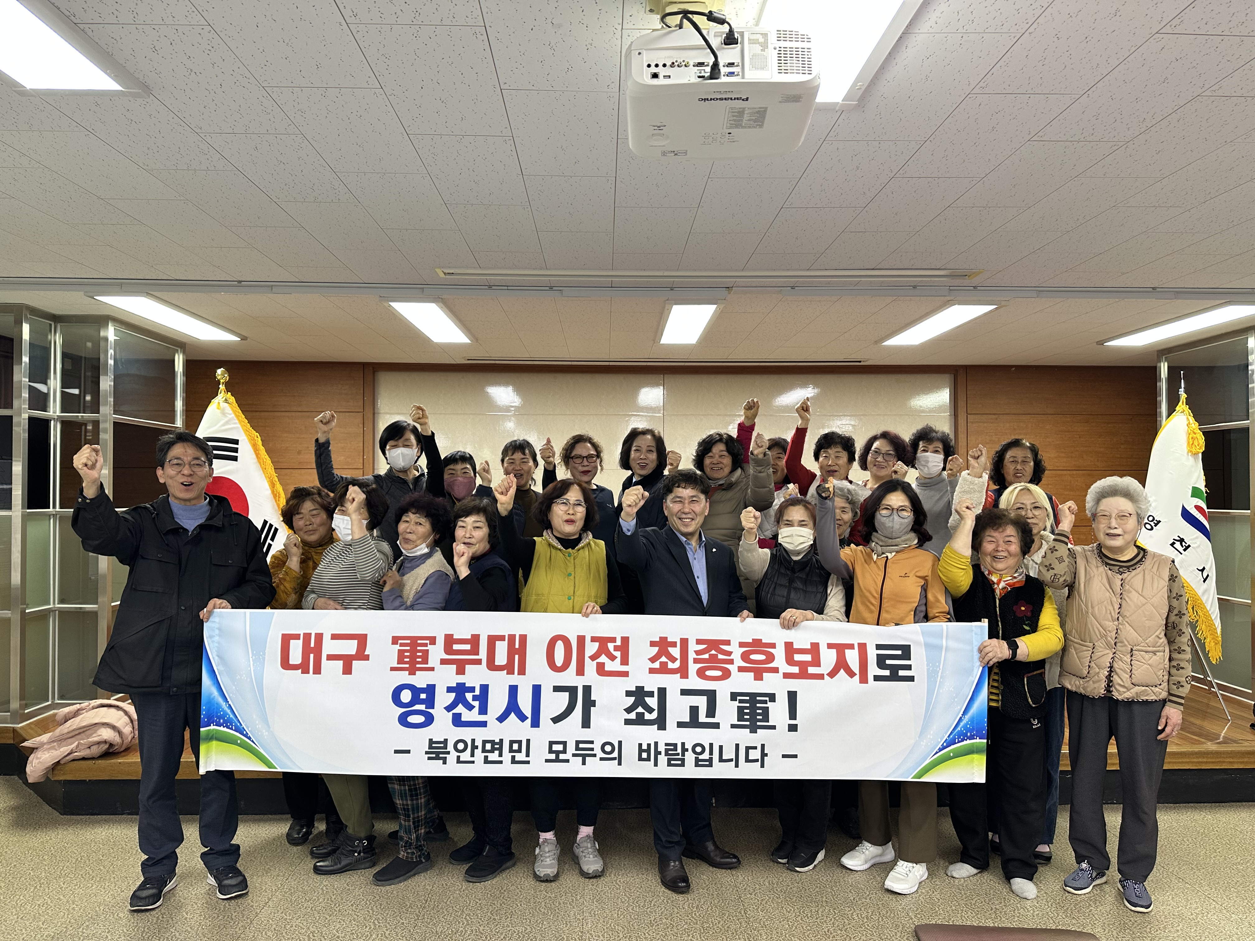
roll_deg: +0.1
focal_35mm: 24
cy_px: 470
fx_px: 870
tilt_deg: +0.7
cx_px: 628
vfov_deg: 56.8
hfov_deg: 71.6
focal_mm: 6.86
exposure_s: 1/60
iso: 125
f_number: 1.78
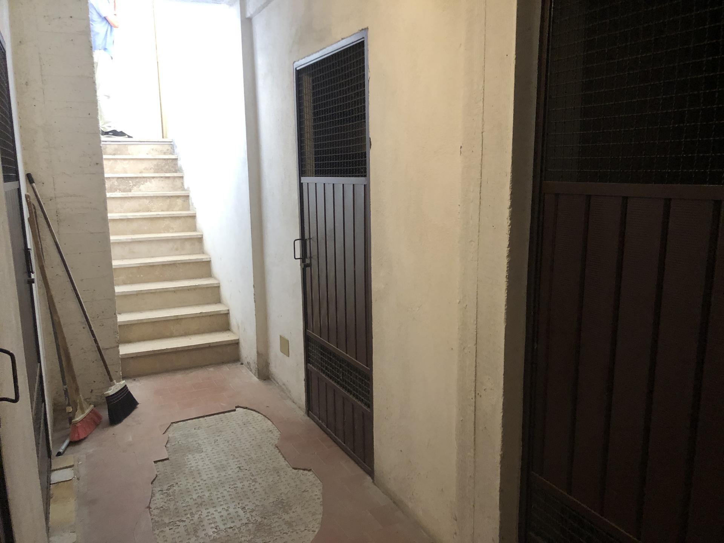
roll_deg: +0.3
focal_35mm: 28
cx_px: 362
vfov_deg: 49.7
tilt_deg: -10.8
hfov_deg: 63.4
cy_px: 272
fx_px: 586
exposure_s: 1/14
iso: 100
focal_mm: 4
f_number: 1.8
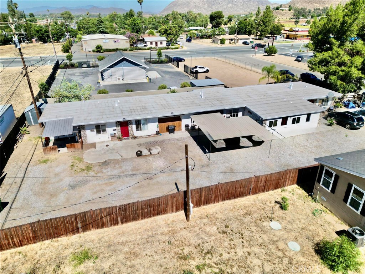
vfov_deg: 56.8
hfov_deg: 71.6
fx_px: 253
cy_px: 137
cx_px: 182
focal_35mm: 24
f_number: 1.7
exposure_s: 1/320
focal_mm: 6.72
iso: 120
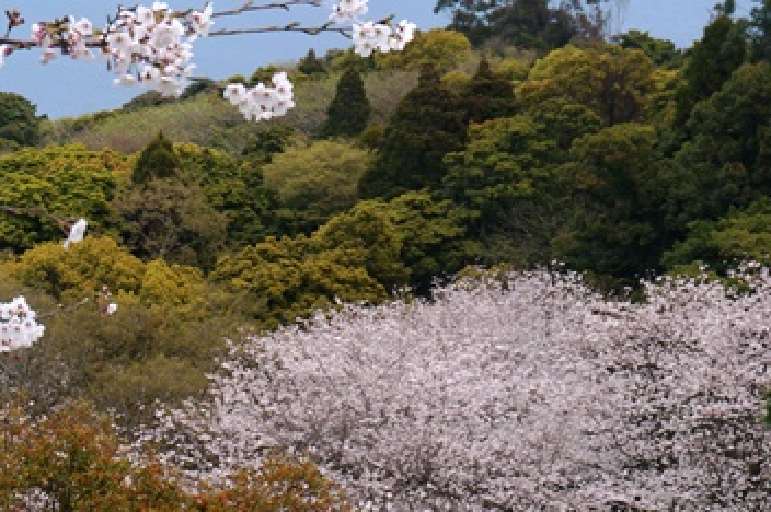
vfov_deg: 10.1
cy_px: 118
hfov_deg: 15.0
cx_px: 91
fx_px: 2892
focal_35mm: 135
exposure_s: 1/320
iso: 100
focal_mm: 39
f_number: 6.3
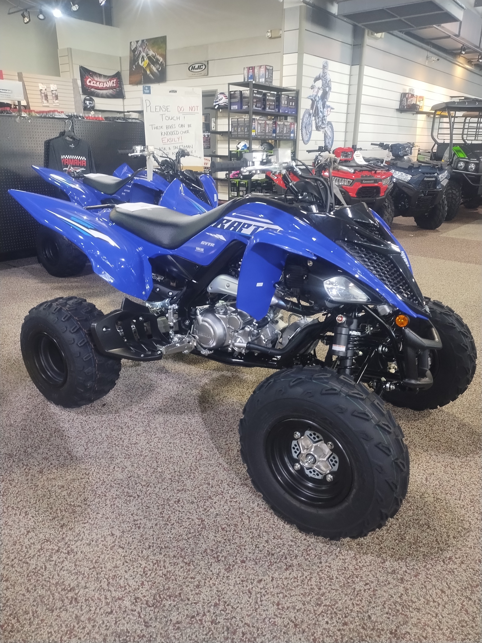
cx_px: 241
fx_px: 464
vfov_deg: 69.4
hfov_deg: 54.9
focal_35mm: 25
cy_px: 322
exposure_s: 1/30
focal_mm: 4.71
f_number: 1.7
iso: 175
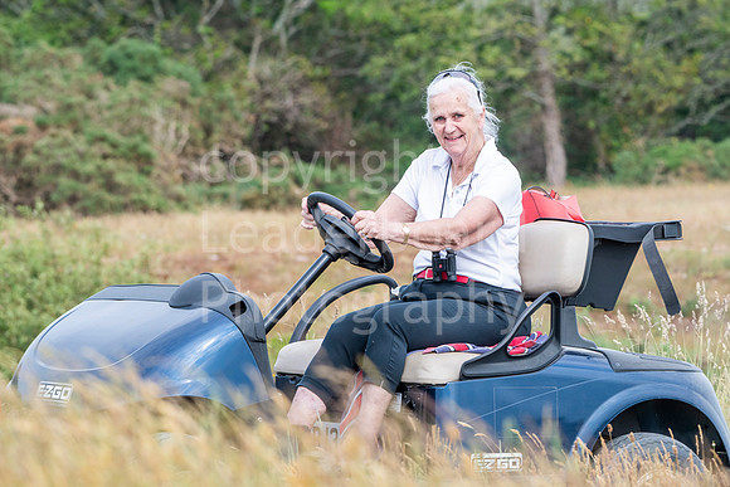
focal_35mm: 360
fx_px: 7301
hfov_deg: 5.7
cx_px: 365
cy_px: 244
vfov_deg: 3.8
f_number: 8
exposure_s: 1/500
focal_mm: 240
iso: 500
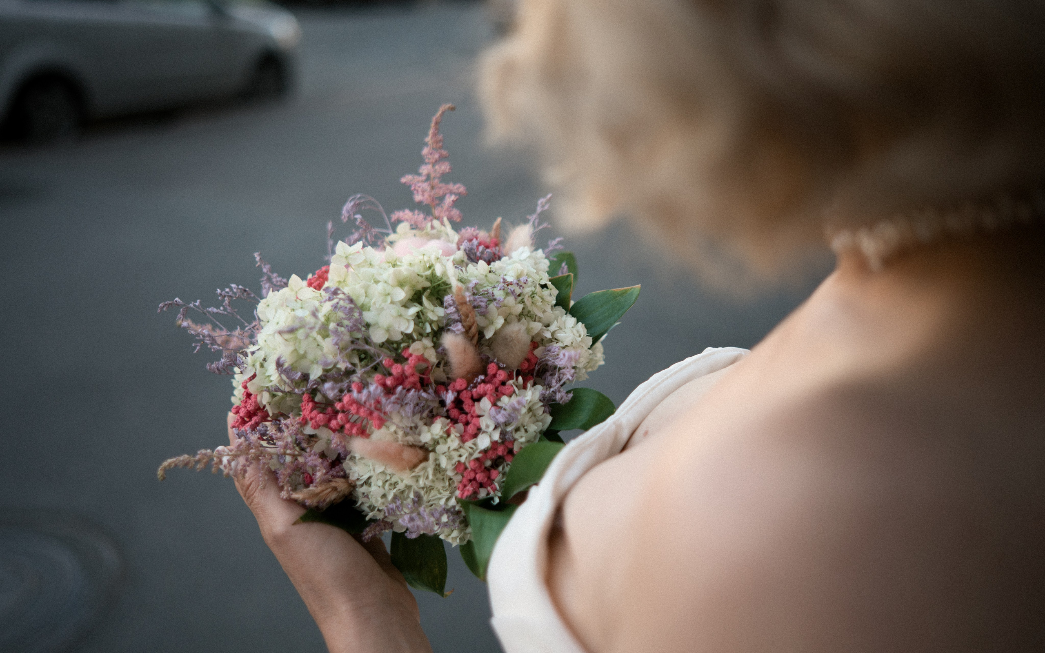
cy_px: 326
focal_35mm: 36
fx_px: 1016
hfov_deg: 54.4
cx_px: 522
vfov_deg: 35.6
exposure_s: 1/1600
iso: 400
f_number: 1.8
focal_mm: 35
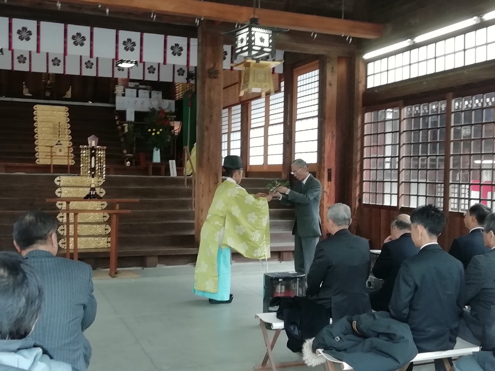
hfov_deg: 45.8
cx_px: 248
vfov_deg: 35.1
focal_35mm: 41
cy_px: 186
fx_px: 586
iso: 125
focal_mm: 3.46
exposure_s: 1/30
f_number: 2.2
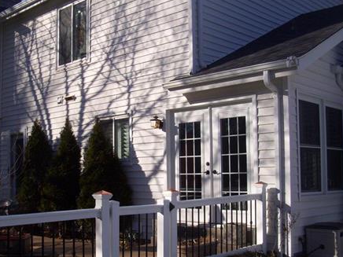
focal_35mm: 47
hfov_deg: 40.2
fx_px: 466
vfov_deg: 30.8
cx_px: 132
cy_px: 145
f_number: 5.6
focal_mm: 5.7
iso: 80
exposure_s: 1/320
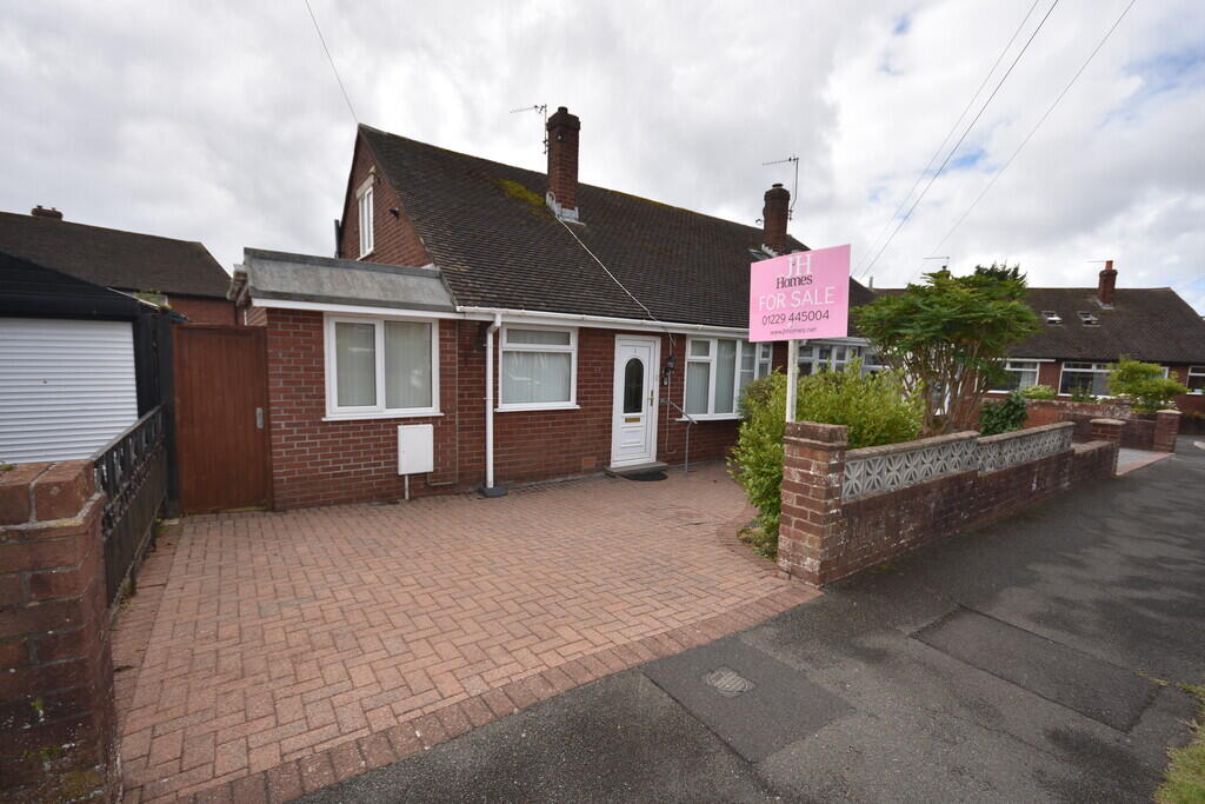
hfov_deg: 100.4
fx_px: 502
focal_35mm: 15
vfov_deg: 77.3
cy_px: 402
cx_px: 602
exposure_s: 1/250
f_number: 6.3
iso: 100
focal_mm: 10
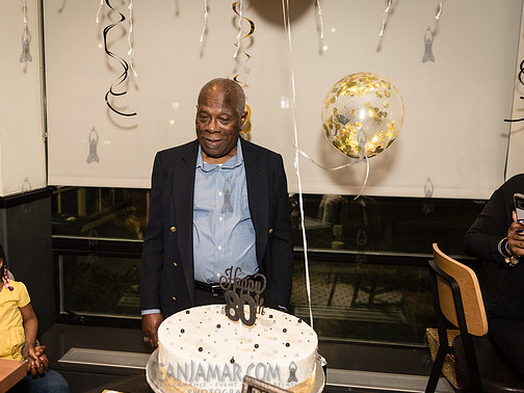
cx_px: 227
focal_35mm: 31
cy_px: 195
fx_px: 469
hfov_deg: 58.1
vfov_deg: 45.4
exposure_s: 1/320
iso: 1250
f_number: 3.5
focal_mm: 28
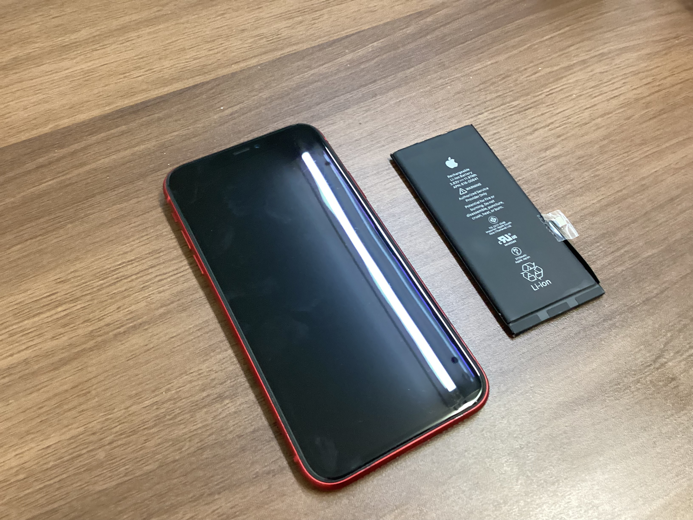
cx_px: 346
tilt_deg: -59.6
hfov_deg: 58.4
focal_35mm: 31
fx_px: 621
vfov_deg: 45.4
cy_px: 260
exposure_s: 1/50
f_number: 2.4
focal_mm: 3.3
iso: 250
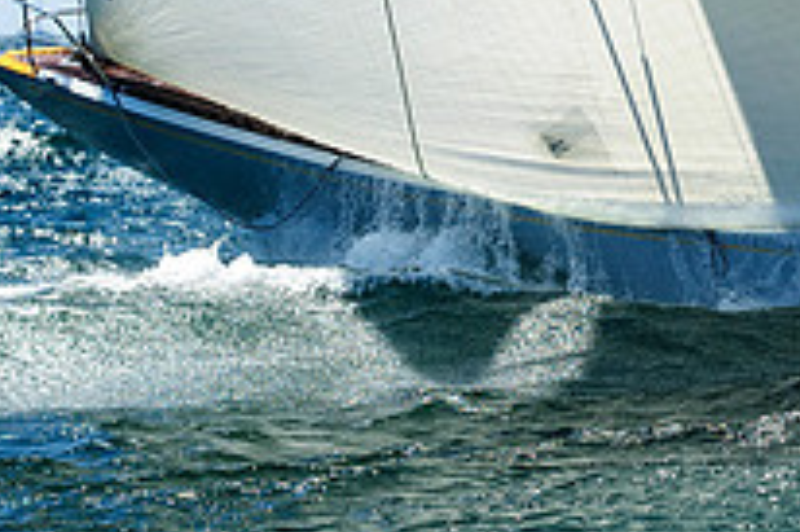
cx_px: 897
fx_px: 8593
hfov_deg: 5.3
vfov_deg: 3.5
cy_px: -207
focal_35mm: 387
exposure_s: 1/2000
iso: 320
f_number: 5
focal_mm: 130
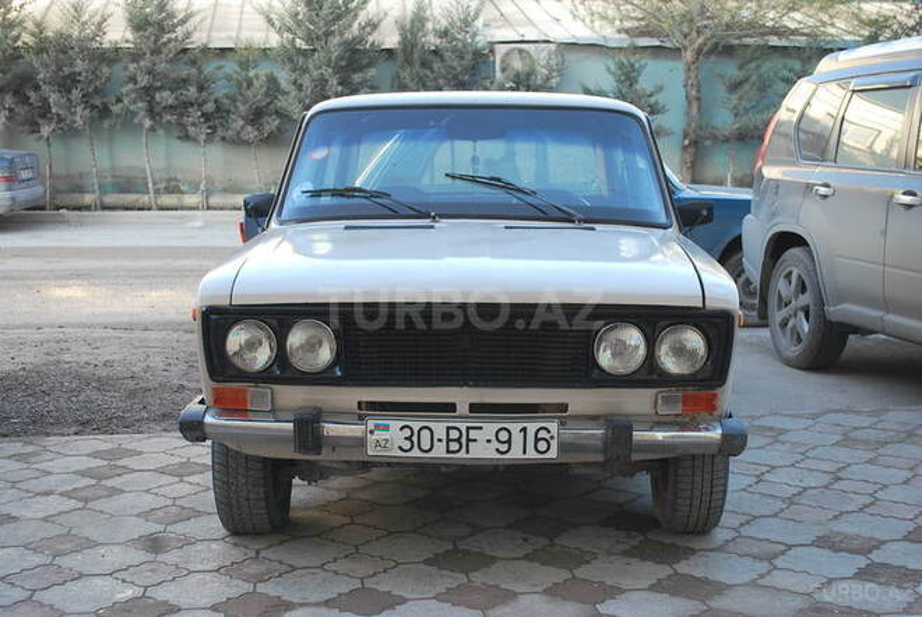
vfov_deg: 28.2
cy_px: 308
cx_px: 461
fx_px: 1231
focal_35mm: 48
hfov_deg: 41.1
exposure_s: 1/80
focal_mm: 32
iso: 200
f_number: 5
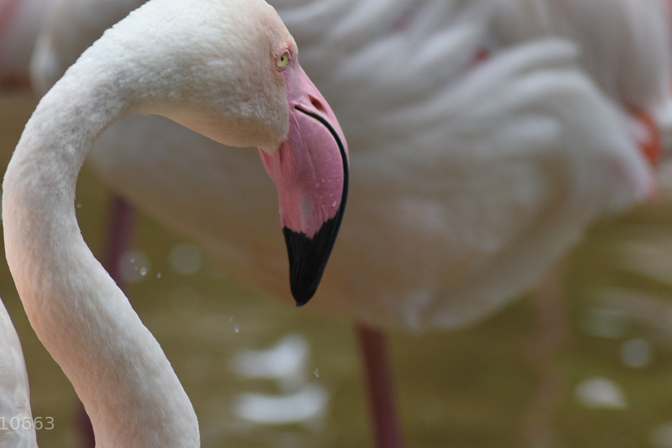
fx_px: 7514
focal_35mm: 403
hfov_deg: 5.1
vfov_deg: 3.4
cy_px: 160
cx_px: 215
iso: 640
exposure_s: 1/400
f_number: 7.1
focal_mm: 195
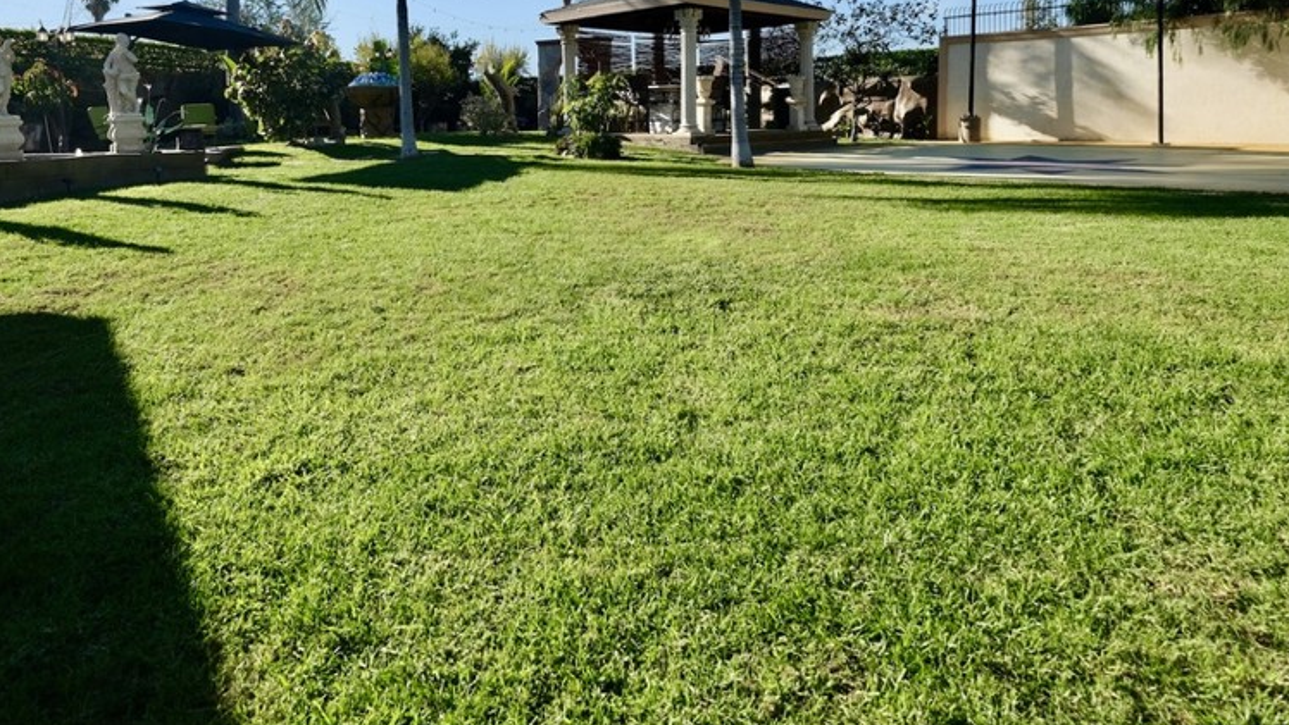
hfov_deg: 83.2
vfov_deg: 50.9
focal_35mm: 21
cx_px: 541
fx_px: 718
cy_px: 164
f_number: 4.5
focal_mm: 10
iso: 160
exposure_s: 1/500
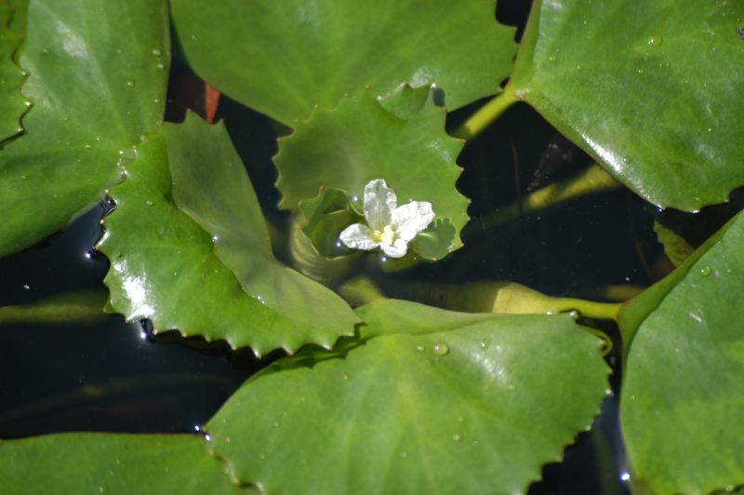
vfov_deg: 4.6
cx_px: 372
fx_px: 6195
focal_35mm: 300
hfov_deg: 6.9
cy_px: 248
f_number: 5.6
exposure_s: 1/400
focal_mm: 200
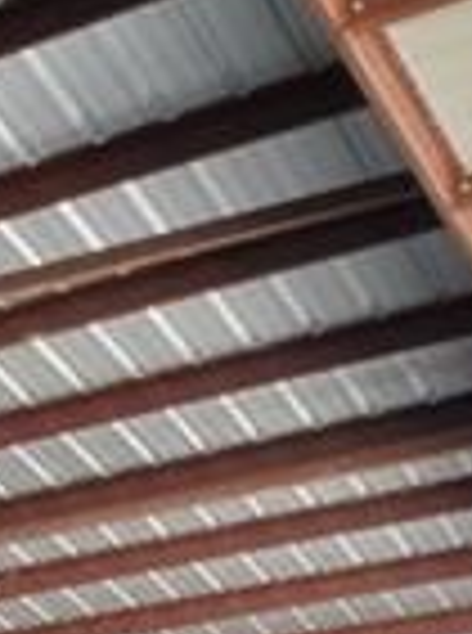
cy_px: 1264
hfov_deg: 9.1
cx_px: -1182
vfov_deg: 15.2
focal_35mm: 105
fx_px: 1918
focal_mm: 10
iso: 1100
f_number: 18
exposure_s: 1/50
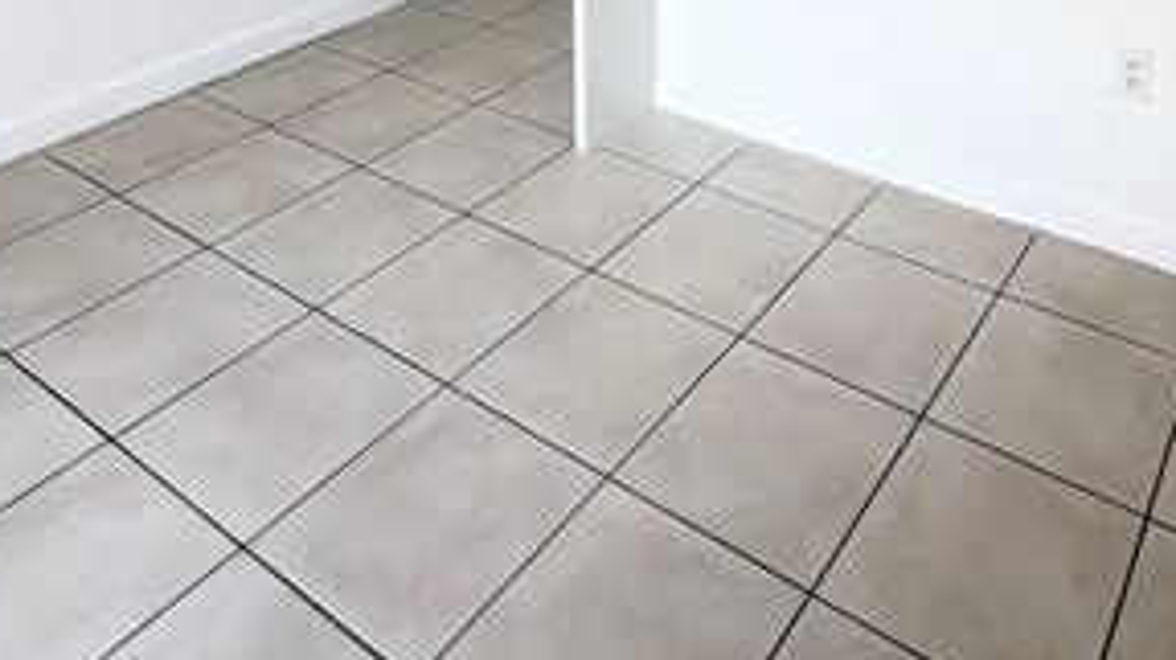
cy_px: -279
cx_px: 799
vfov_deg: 26.8
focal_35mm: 34
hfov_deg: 56.6
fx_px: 1060
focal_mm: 2.22
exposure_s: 1/121
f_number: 2.2
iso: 80
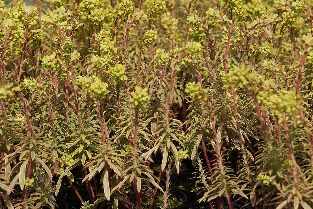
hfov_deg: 13.7
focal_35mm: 150
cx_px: 156
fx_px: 1304
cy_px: 104
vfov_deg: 9.1
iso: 100
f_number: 6.3
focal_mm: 100
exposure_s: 1/400
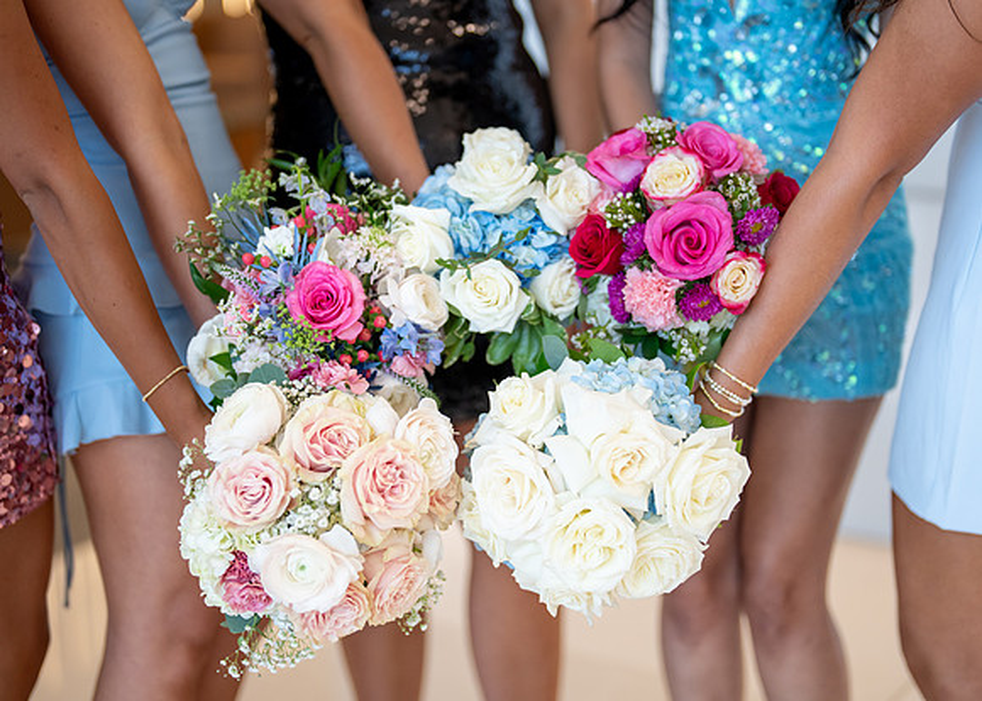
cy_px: 333
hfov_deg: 30.1
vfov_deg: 21.8
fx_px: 1823
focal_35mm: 65
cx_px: 531
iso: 500
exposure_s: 1/1000
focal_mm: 50
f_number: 1.2
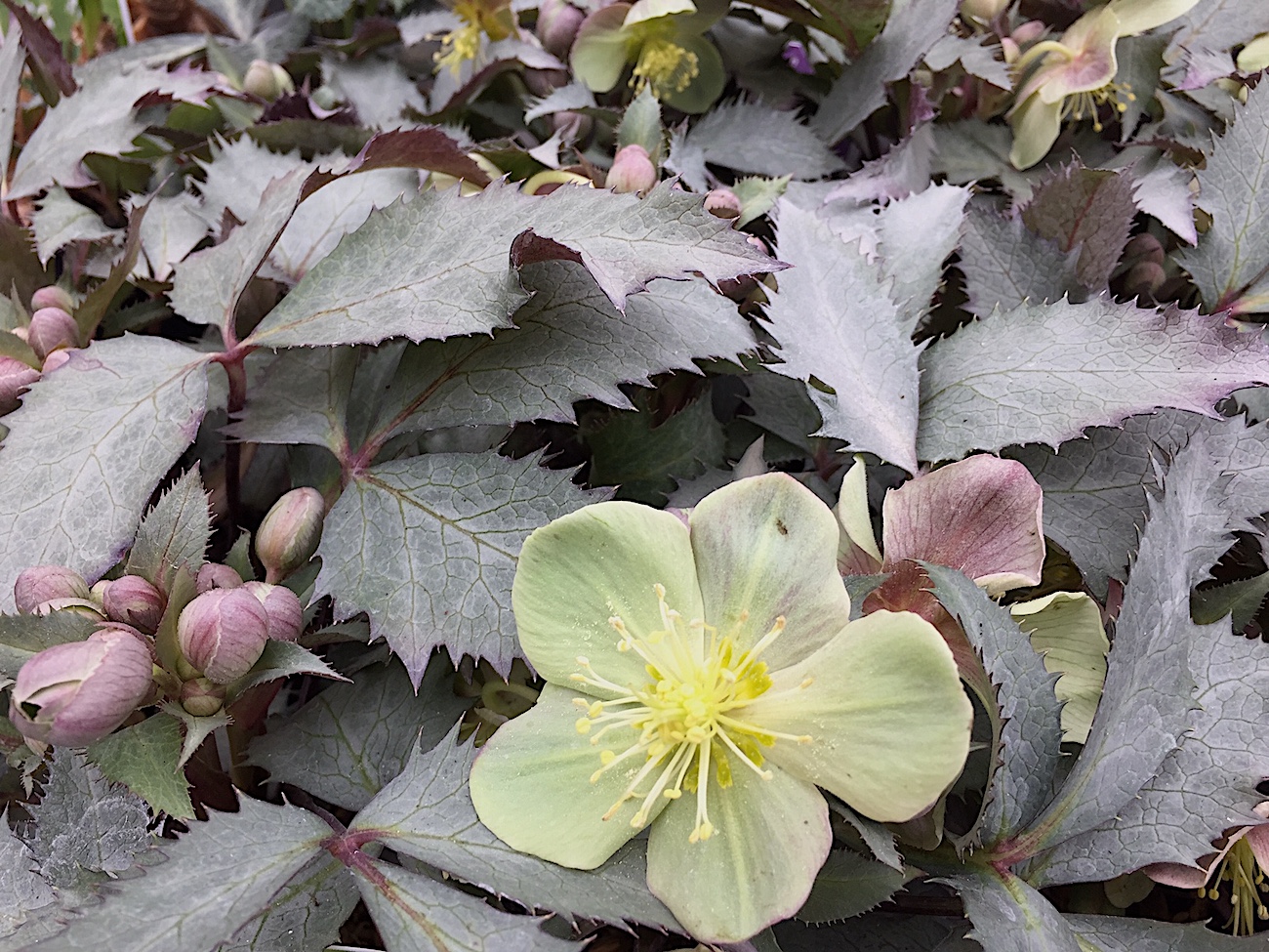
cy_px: 476
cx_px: 634
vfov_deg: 48.2
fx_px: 1063
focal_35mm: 29
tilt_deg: -48.2
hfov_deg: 61.7
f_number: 2.2
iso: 32
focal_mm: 4.15
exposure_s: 1/50
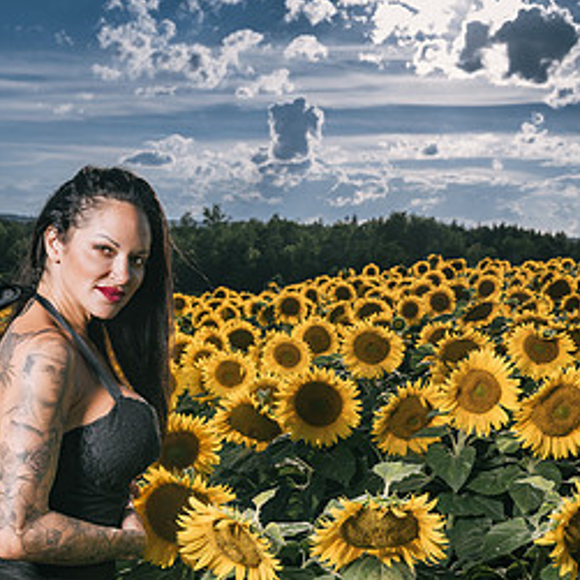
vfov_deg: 29.8
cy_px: 397
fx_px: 1081
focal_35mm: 57
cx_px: 291
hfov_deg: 30.0
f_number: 6.3
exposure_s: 1/200
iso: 64
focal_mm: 29
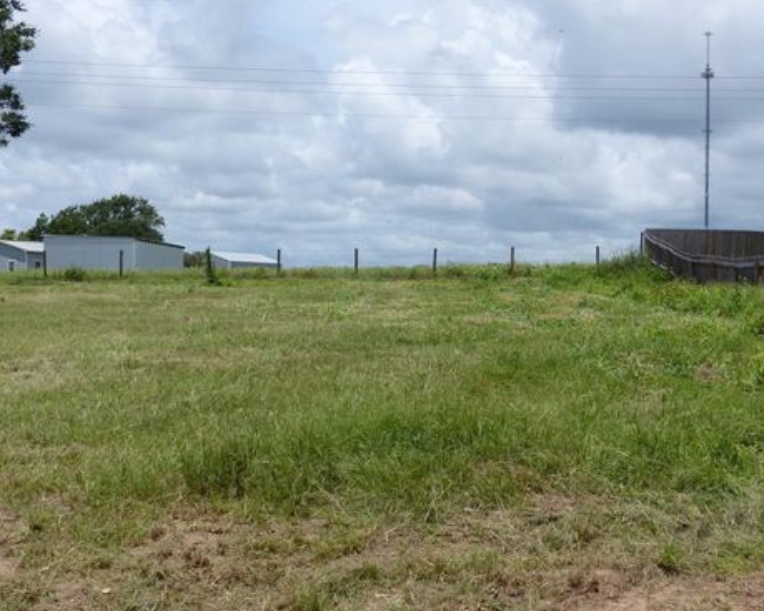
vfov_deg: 30.2
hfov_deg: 37.3
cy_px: 309
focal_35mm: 50
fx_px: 1130
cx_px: 371
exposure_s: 1/1600
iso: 100
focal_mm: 8.4
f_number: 4.5
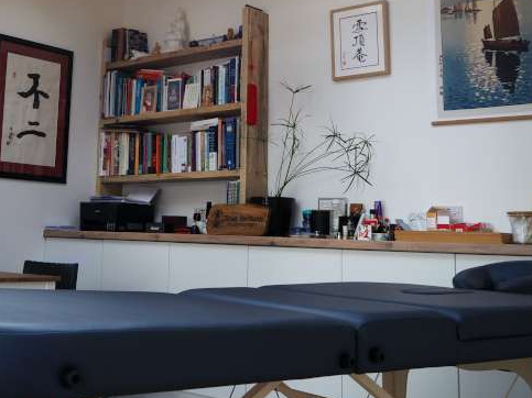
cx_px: 139
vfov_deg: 27.1
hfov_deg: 35.4
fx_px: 814
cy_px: 89
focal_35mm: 53
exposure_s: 1/100
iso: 200
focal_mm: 16
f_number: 4.5
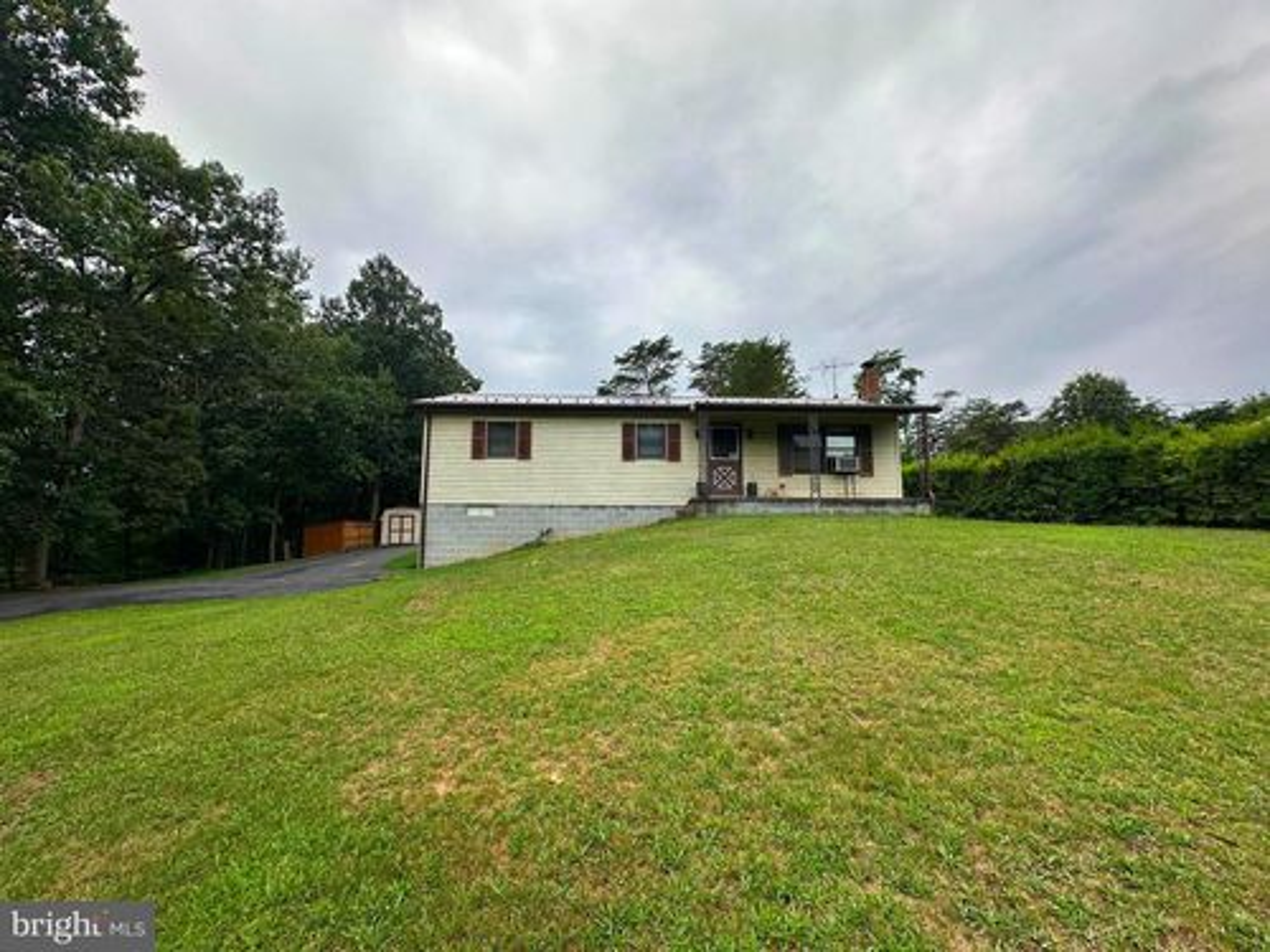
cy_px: 476
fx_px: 514
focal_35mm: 14
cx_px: 635
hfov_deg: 102.1
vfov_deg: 85.7
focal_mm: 2.22
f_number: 2.2
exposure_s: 1/910
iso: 40
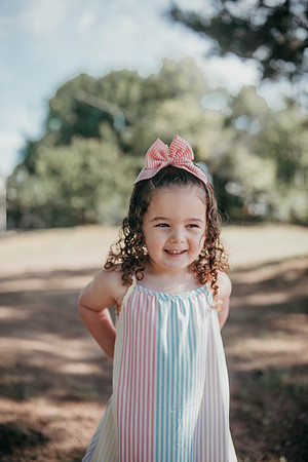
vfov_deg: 54.4
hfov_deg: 37.9
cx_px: 154
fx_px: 449
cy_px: 231
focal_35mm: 35
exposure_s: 1/1000
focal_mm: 35
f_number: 1.8
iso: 50
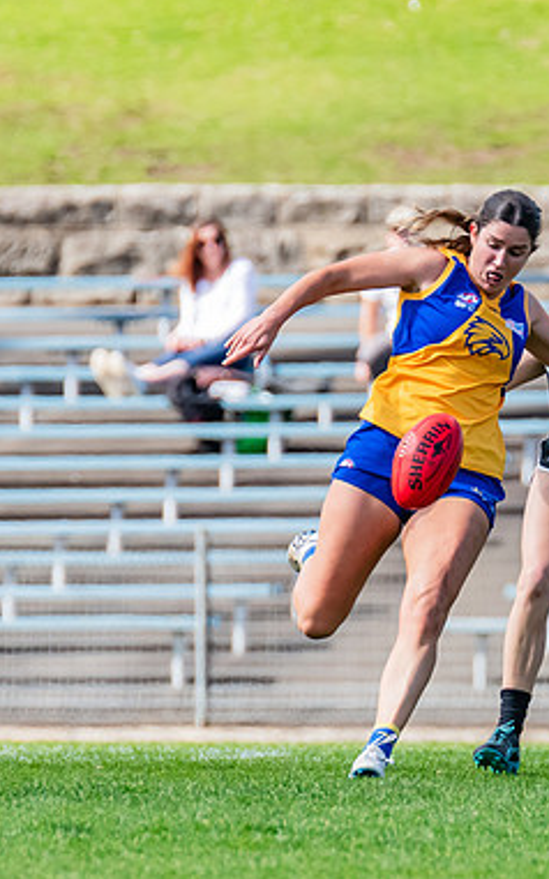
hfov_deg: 1.1
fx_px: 29528
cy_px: 531
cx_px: 476
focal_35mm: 1233
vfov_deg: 1.7
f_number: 7.1
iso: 800
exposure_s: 1/1600
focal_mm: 420
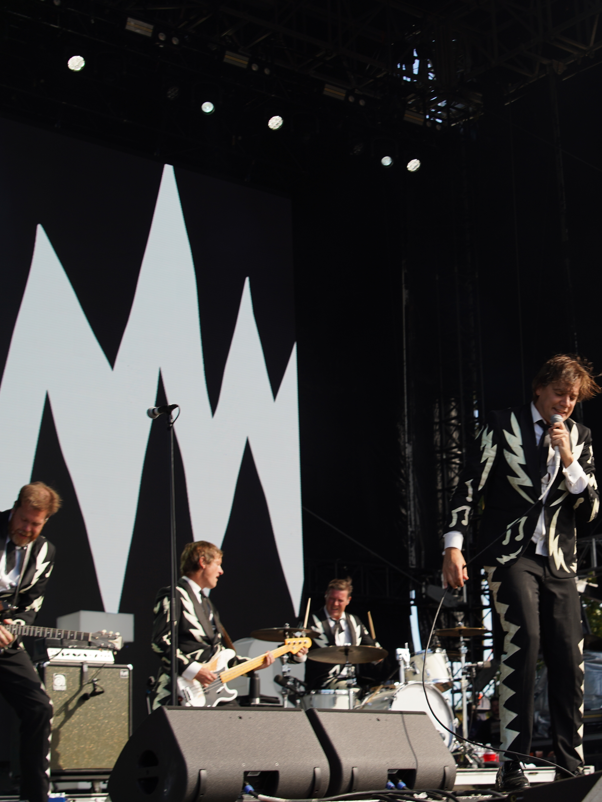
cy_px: 403
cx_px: 543
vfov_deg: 30.3
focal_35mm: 64
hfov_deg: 22.4
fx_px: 1484
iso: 100
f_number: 6.3
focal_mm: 44
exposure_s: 1/250
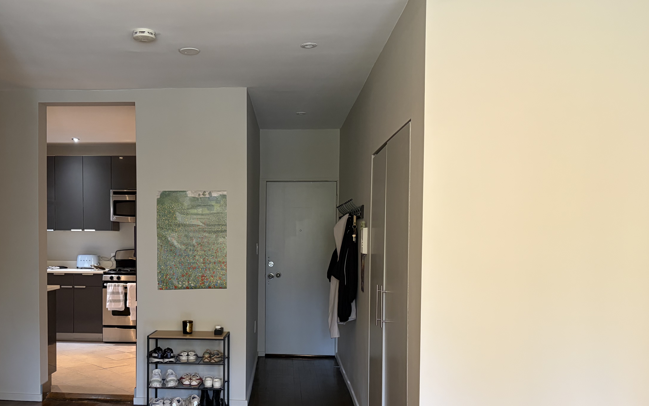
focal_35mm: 36
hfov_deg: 53.4
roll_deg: +0.7
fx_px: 637
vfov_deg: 35.1
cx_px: 240
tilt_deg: +0.0
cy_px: 254
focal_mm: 5.96
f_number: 1.6
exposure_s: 1/60
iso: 200
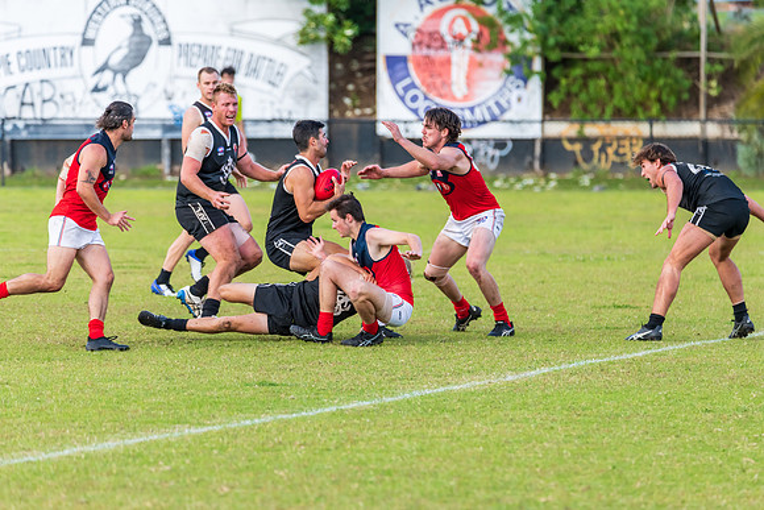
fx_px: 9099
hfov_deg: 4.8
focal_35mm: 429
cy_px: 255
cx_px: 378
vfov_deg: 3.2
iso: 800
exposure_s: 1/1250
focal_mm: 420
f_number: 6.3
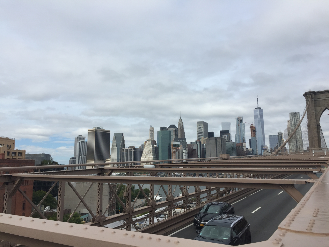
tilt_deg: +8.8
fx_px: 276
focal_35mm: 29
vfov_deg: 48.2
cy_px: 124
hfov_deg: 61.7
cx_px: 164
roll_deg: -0.1
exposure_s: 1/2825
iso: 32
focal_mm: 4.15
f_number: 2.2
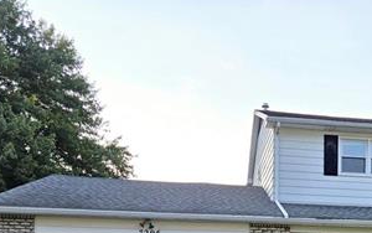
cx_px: 320
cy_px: 288
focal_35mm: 52
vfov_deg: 22.7
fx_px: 528
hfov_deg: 36.9
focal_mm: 5.4
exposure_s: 1/1429
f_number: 1.8
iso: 25
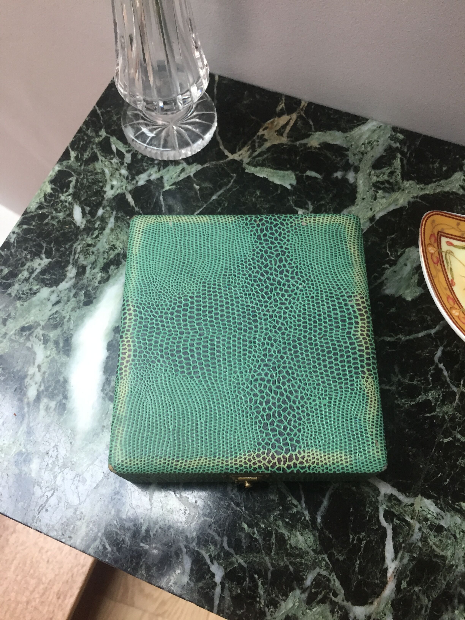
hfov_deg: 48.2
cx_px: 232
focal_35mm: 29
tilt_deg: -65.4
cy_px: 310
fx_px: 519
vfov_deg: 61.7
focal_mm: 4.15
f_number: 2.2
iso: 125
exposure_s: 1/33
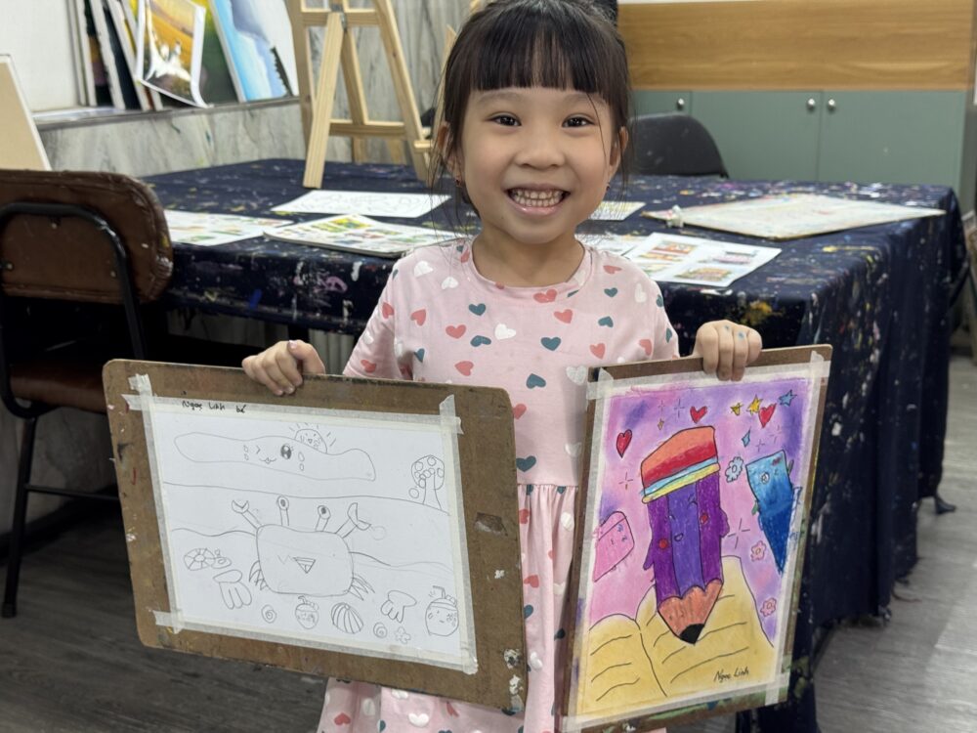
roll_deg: +1.4
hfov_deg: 39.7
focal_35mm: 48
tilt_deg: -15.4
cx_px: 488
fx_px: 1355
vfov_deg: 30.3
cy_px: 366
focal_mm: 6.76
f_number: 1.78
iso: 80
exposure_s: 1/100
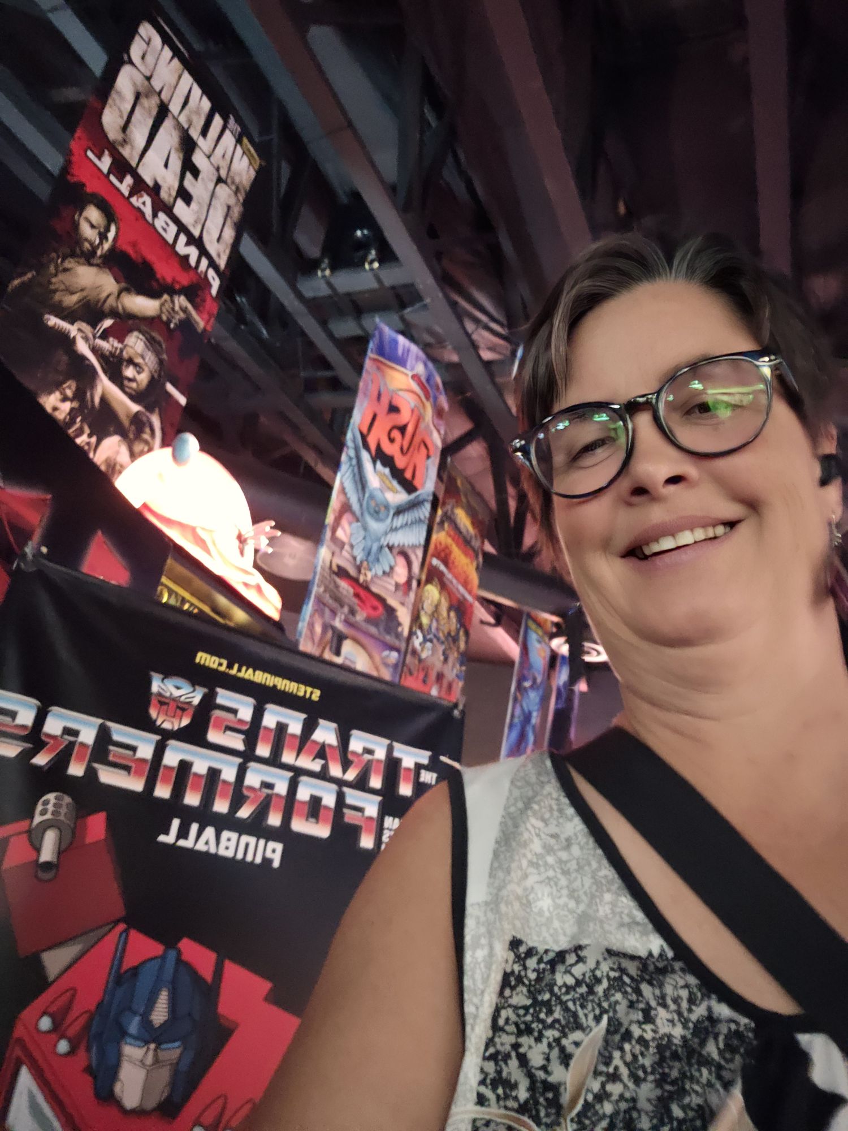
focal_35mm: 25
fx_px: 817
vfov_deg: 69.4
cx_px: 424
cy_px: 566
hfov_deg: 54.9
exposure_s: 1/15
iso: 2000
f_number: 2.2
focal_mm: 3.3
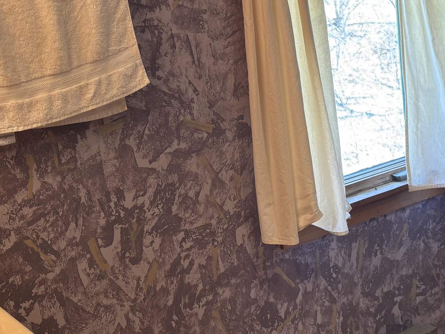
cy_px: 141
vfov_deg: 23.3
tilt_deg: -11.9
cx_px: 223
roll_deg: +6.3
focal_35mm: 63
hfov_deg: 30.7
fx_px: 810
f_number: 1.6
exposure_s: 1/60
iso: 64
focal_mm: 5.96
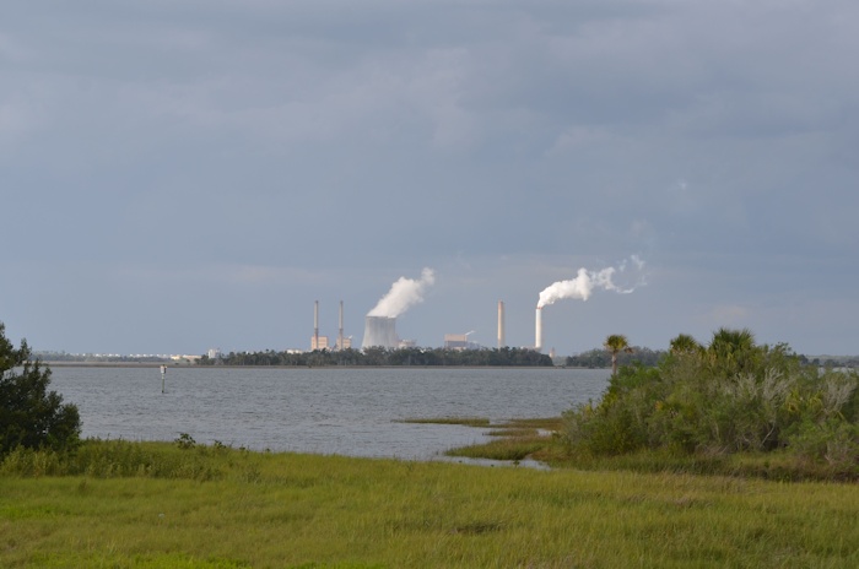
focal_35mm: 82
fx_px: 1965
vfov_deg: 16.5
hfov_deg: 24.7
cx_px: 430
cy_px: 284
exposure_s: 1/250
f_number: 8
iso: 125
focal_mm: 55
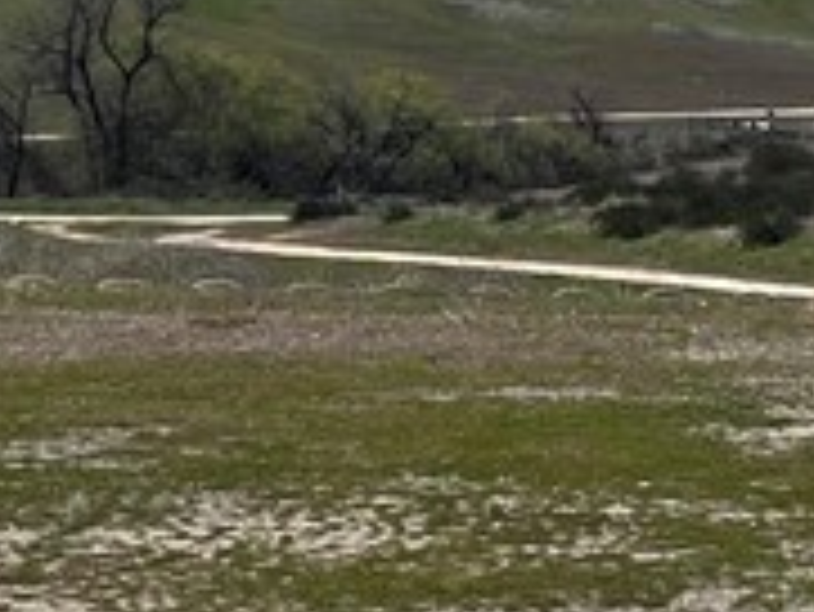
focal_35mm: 147
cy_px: 630
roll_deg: -2.6
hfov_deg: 11.6
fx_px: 3459
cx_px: 1794
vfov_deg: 10.0
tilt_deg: -11.5
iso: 50
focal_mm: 5.1
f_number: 1.6
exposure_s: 1/5076
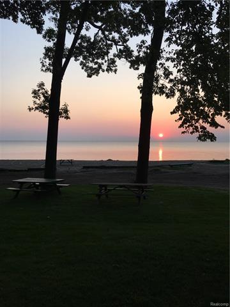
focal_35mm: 29
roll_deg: -0.5
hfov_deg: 48.2
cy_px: 154
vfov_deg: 61.7
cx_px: 115
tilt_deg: -1.1
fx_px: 257
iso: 25
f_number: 2.2
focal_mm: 4.15
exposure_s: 1/165
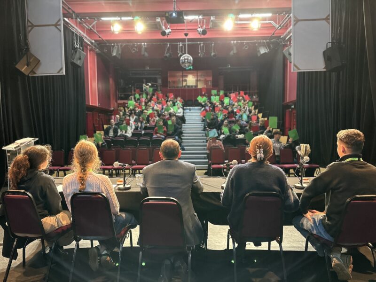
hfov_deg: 71.6
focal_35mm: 24
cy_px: 141
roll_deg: +0.1
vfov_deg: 56.8
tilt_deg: -2.5
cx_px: 188
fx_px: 261
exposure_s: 1/60
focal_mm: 6.86
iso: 800
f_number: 1.78
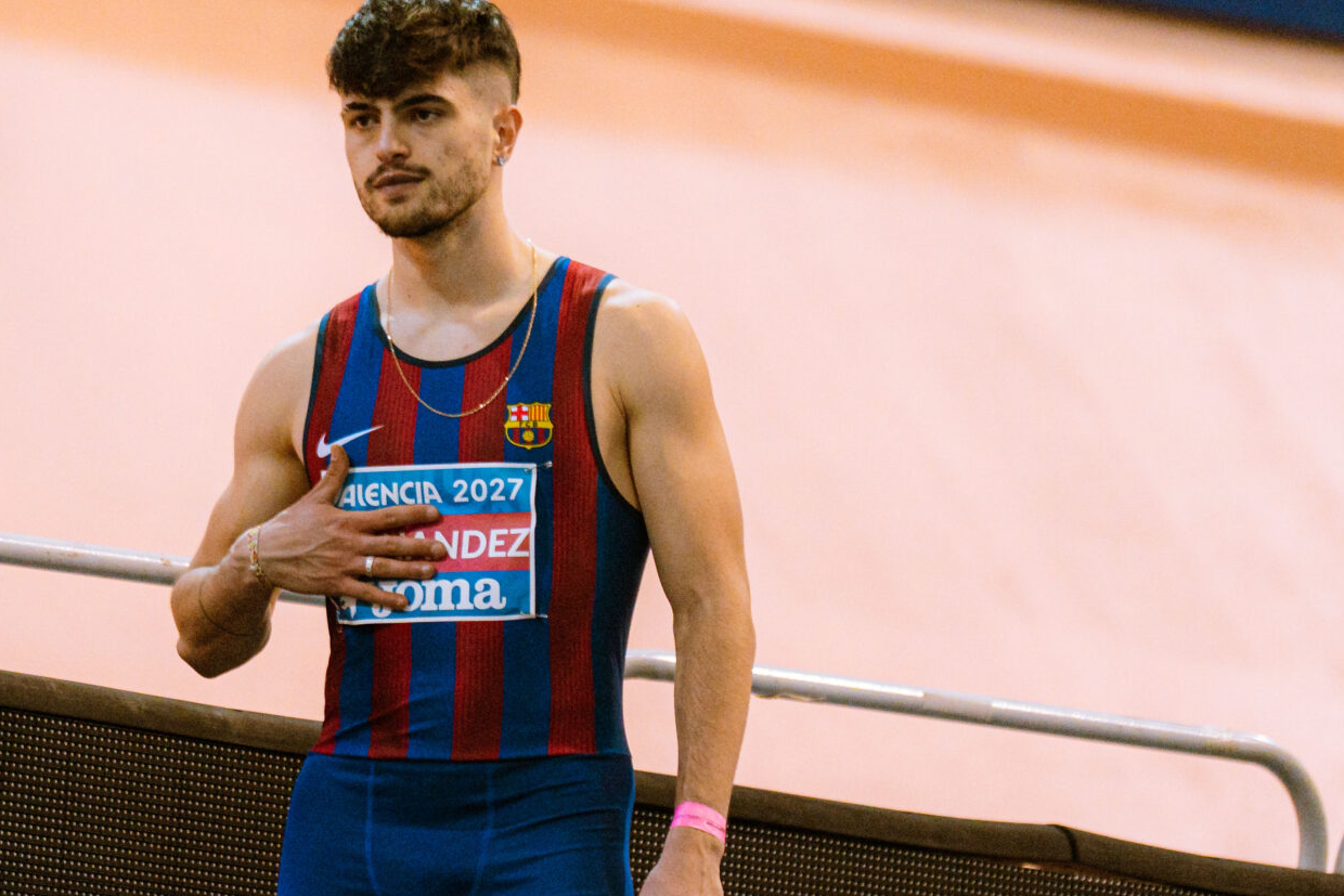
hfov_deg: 4.9
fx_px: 15569
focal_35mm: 417
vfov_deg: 3.3
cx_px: 274
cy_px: 240
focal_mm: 135
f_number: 1.8
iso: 2000
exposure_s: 1/1600
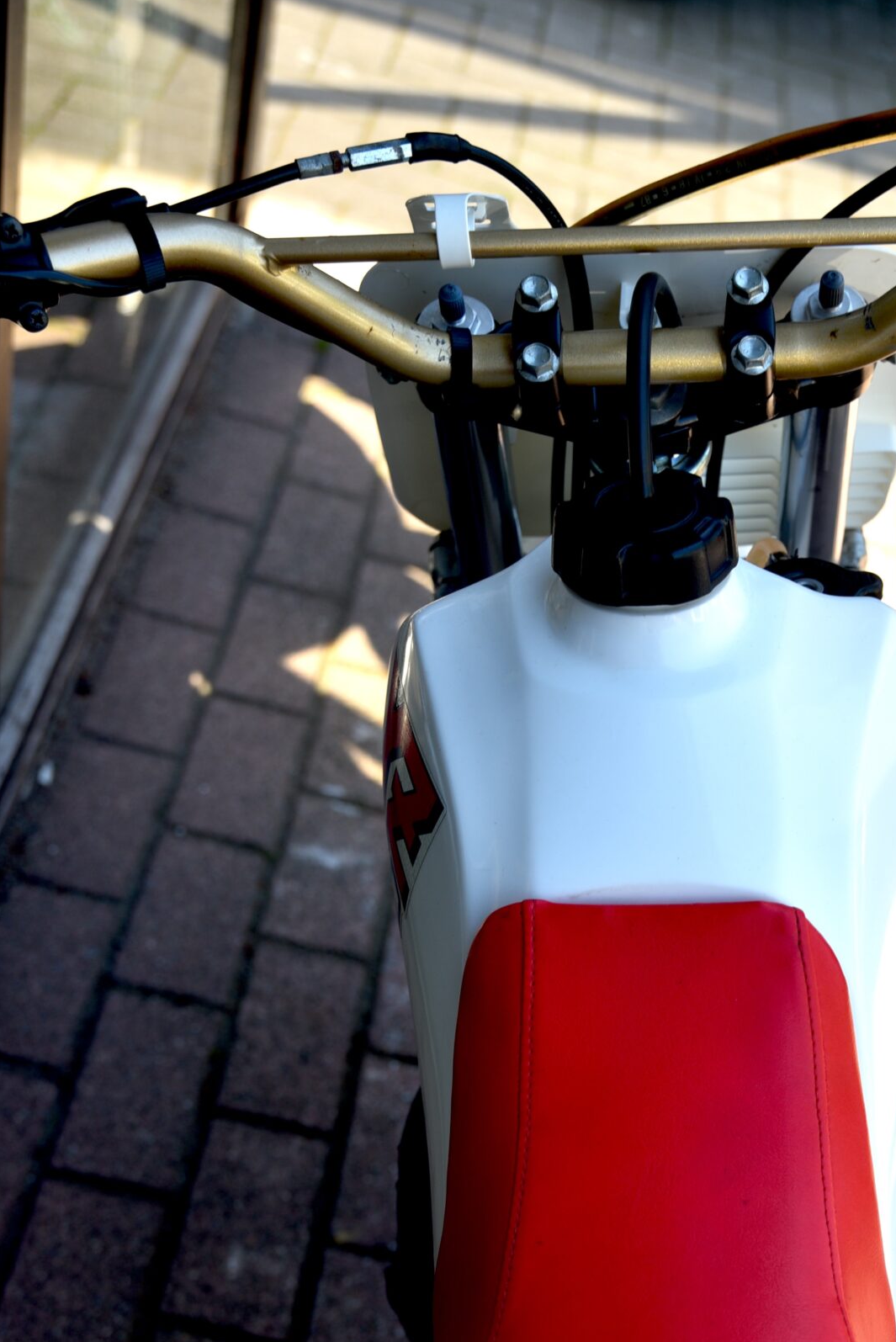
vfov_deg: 32.2
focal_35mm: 61
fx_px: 2275
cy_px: 1026
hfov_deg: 22.0
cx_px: 702
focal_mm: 38
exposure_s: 1/80
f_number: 5
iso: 100
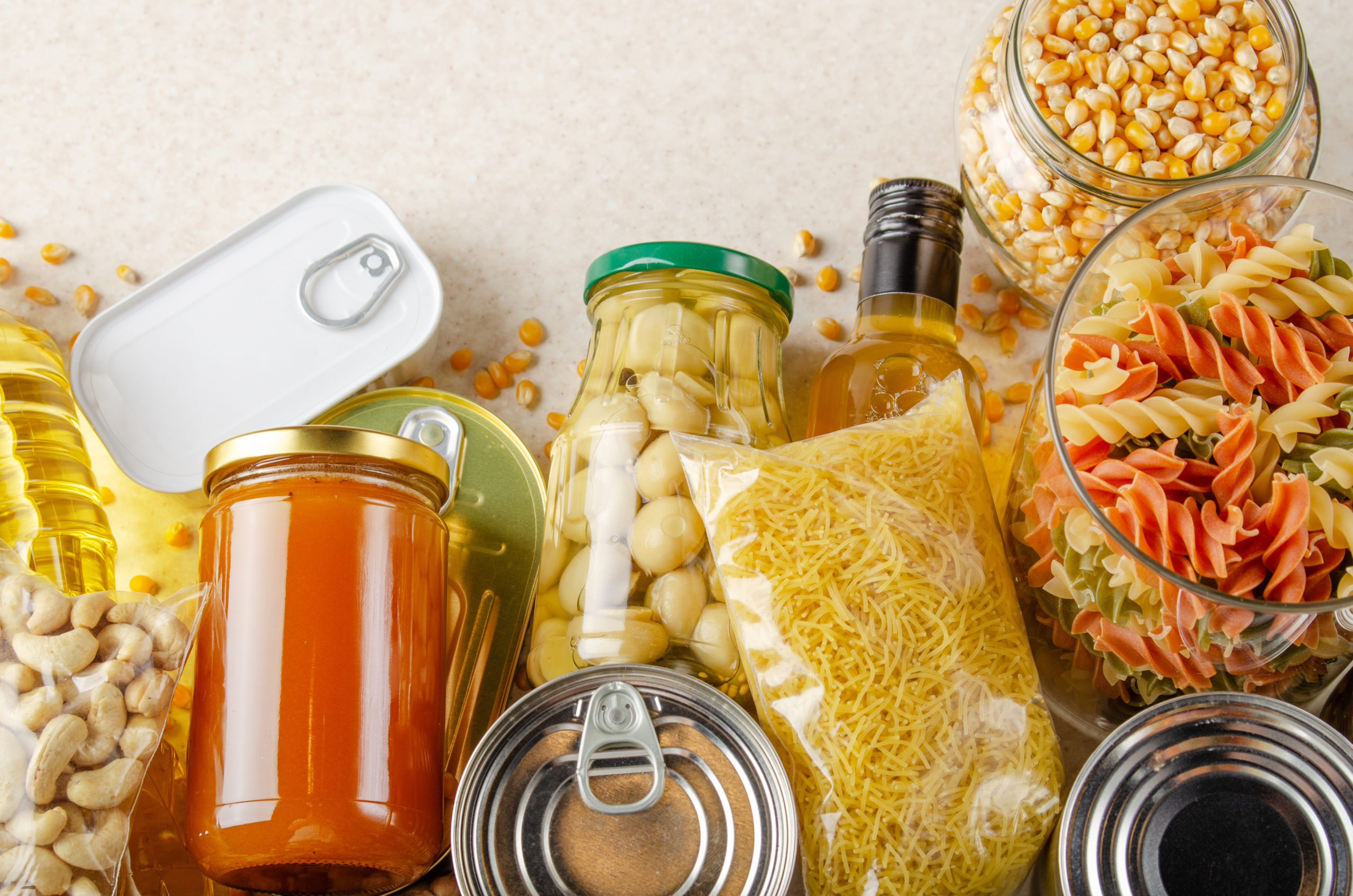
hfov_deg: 28.1
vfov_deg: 18.8
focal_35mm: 72
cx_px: 676
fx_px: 2701
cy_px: 448
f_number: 8
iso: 100
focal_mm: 48
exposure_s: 1/250
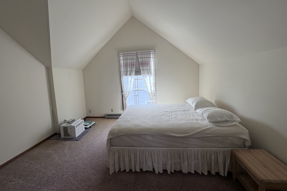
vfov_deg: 77.1
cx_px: 139
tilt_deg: -7.2
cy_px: 87
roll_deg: +2.4
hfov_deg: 100.4
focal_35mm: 15
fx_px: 120
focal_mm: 2.22
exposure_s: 1/115
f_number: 2.2
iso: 40
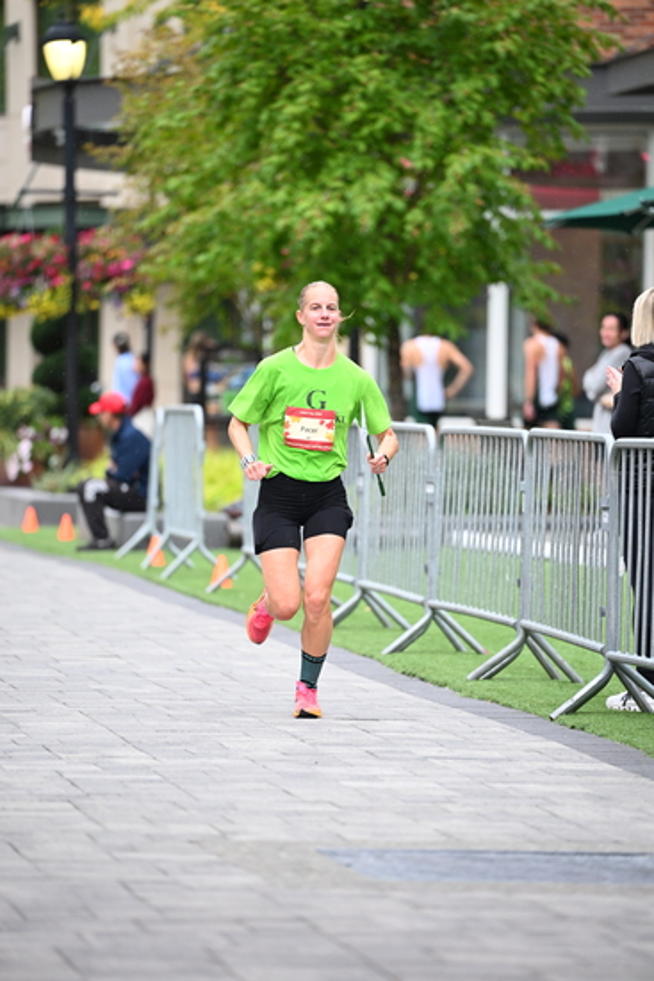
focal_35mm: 200
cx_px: 327
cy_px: 490
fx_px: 5446
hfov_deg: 6.9
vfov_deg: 10.3
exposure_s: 1/1250
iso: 1250
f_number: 2.8
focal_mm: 200
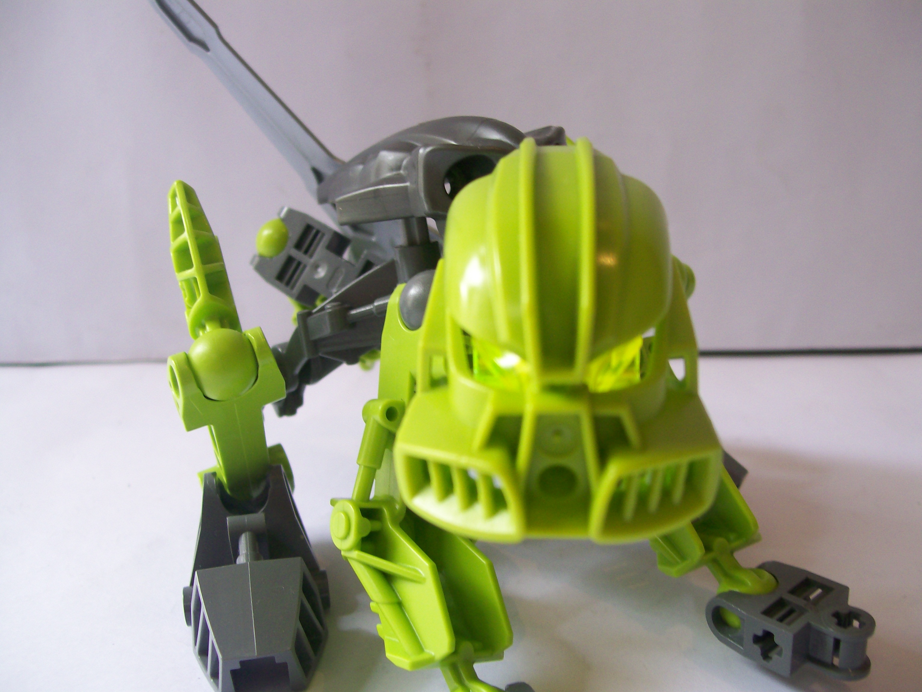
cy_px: 346
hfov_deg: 51.4
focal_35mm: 36
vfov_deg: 39.7
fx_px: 959
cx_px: 461
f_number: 2.7
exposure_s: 1/32
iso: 83
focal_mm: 6
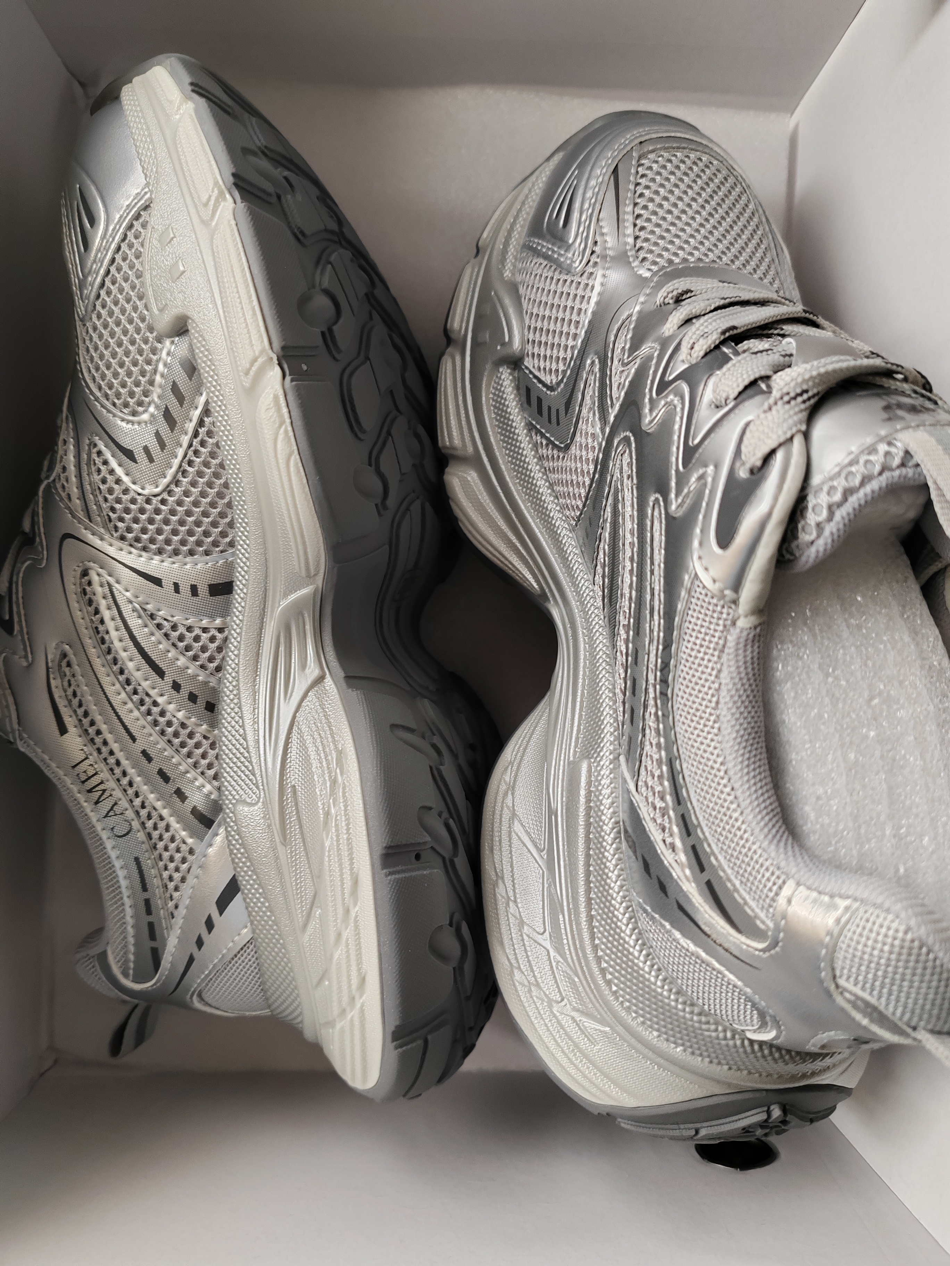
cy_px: 633
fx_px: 988
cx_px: 475
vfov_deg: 65.3
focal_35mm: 27
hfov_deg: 51.4
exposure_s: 1/100
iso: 1000
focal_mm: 6.14
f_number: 1.8
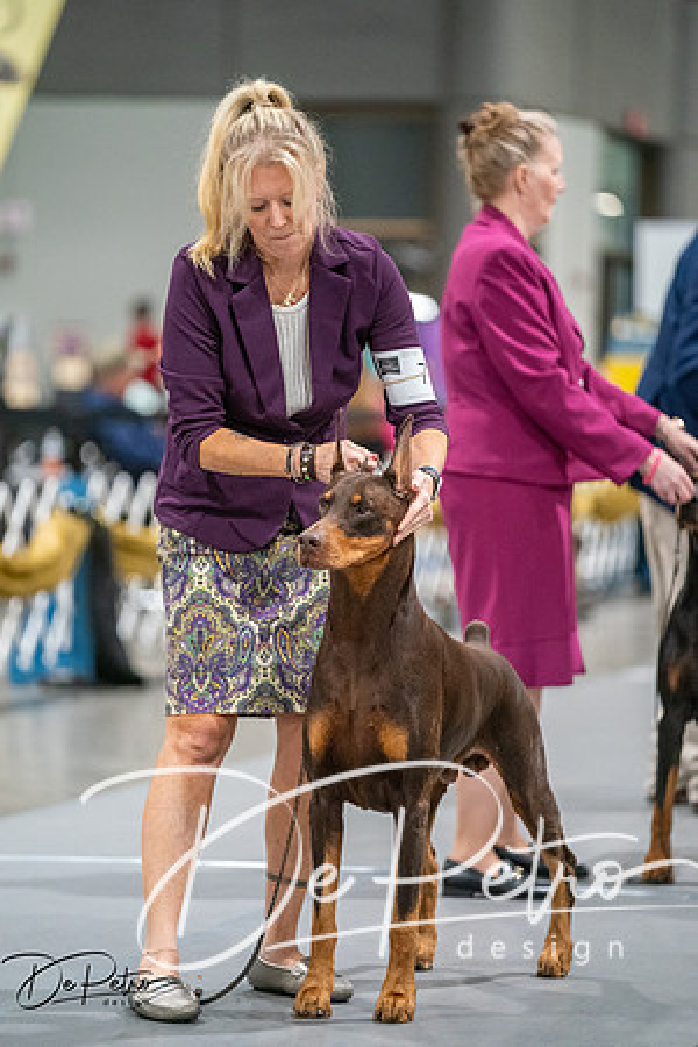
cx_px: 349
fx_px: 5118
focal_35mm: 176
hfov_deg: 7.8
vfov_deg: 11.7
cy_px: 524
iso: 6400
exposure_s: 1/250
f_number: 2.8
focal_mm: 176
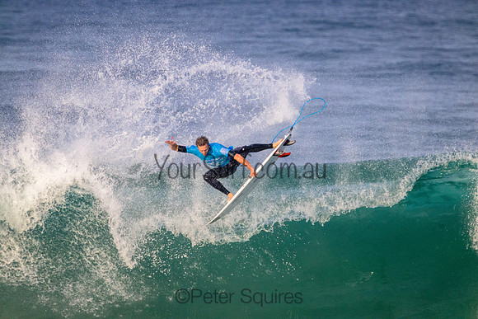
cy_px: 160
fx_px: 10624
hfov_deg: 2.6
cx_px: 239
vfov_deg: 1.7
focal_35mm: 800
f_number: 11
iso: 2800
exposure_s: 1/2000
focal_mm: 800
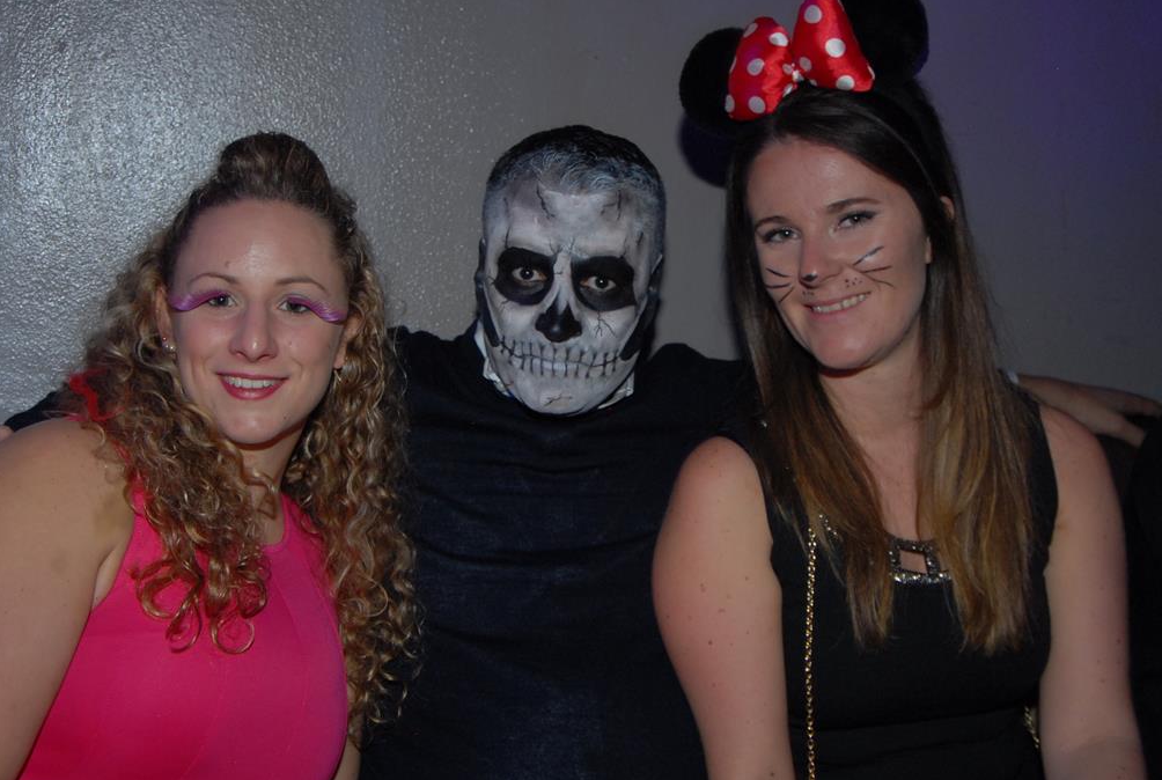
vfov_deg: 32.8
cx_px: 528
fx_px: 1326
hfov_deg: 47.3
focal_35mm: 41
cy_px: 421
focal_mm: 24
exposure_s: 1/3
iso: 400
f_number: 5.6
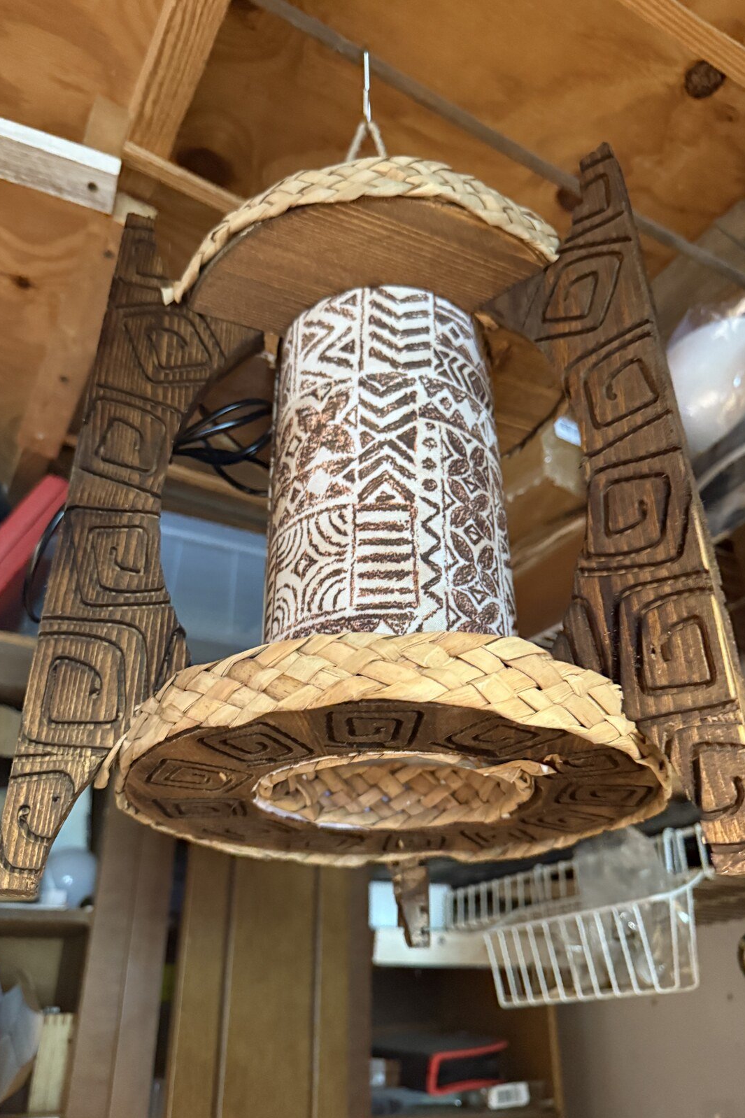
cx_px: 379
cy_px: 559
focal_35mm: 25
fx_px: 776
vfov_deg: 71.5
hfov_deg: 51.3
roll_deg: -0.3
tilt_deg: +29.3
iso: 800
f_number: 1.78
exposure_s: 1/30
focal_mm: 6.76
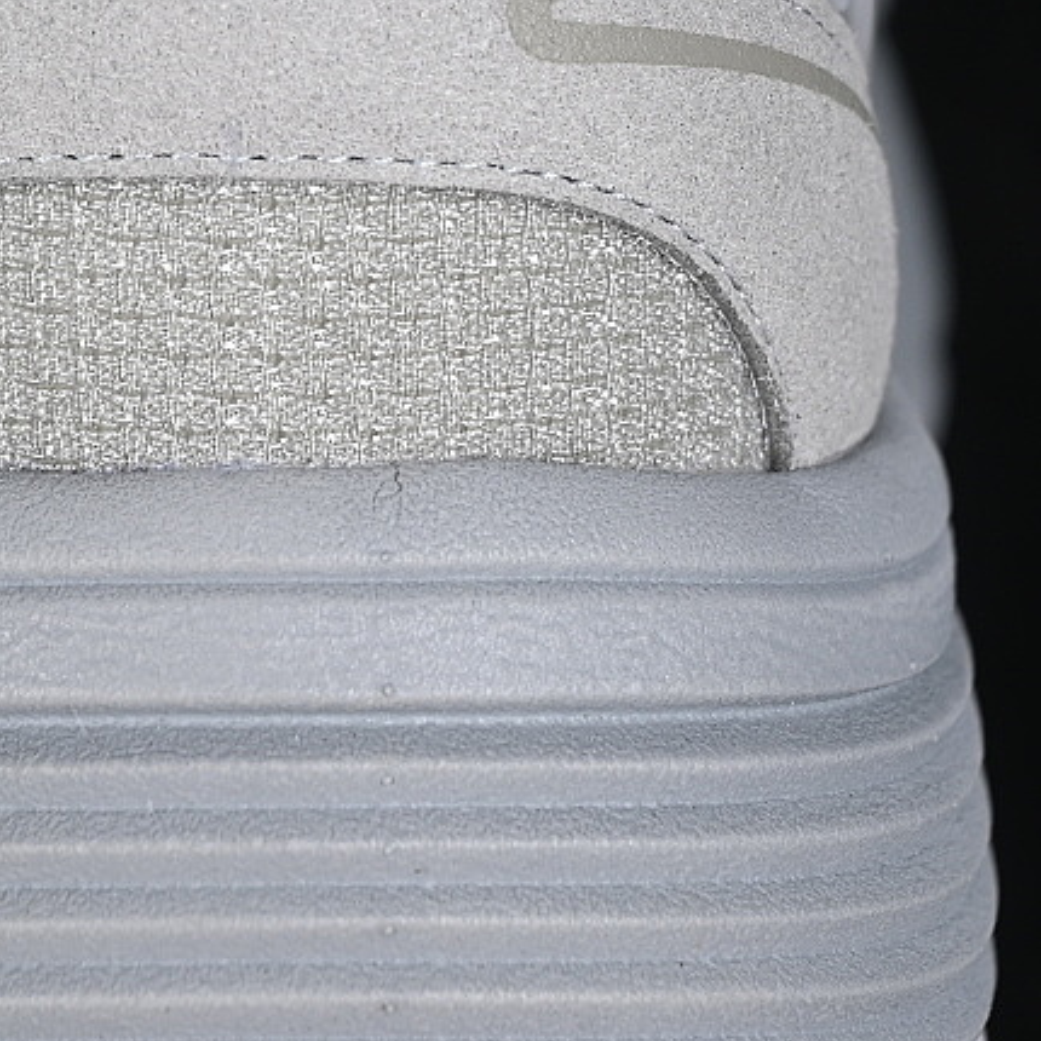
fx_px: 5444
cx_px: 220
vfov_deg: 10.9
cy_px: 223
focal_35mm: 160
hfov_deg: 10.9
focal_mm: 50
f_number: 7.1
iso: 160
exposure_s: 1/80
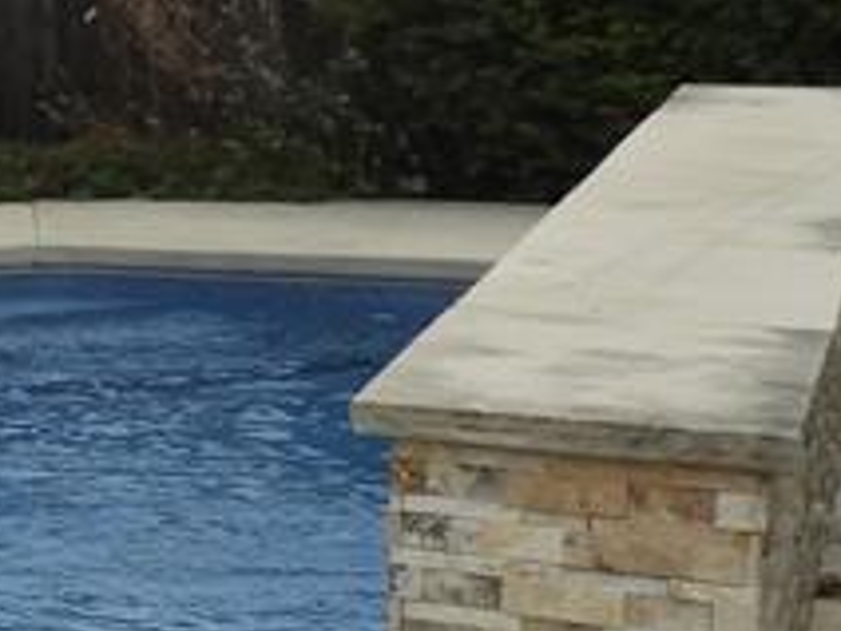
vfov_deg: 12.7
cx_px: -984
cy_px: 187
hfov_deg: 13.7
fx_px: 2818
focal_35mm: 116
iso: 100
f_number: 3.3
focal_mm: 4.3
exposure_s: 1/640
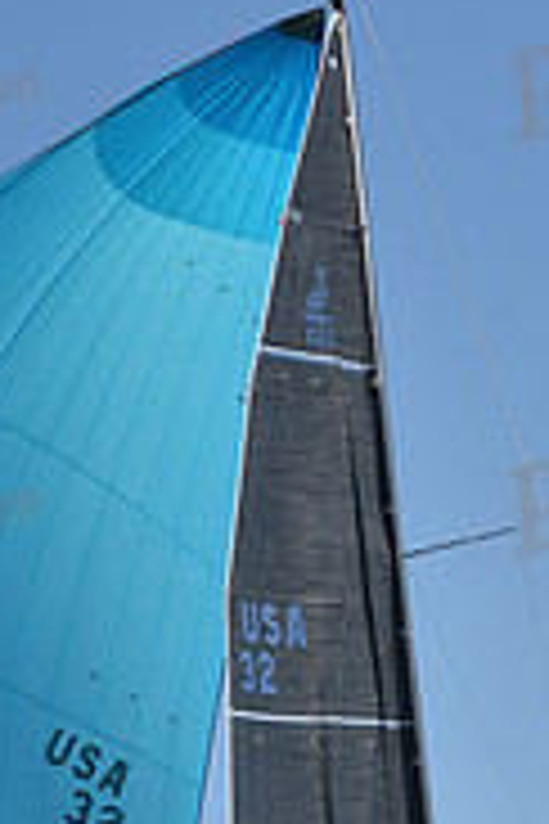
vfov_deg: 9.2
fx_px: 5078
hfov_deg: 6.2
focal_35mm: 222
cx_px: 277
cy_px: 738
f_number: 10
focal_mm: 70
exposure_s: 1/1250
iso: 320
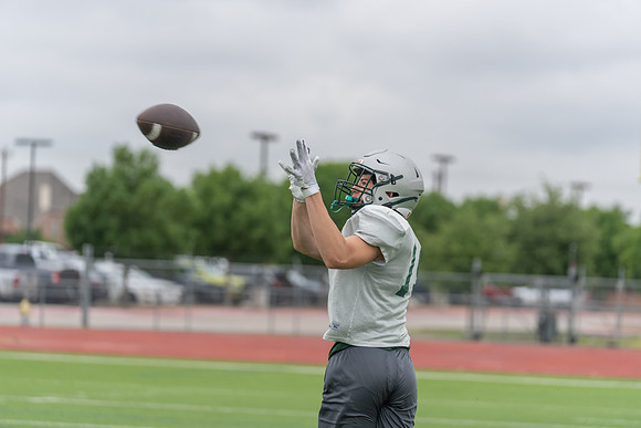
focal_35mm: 161
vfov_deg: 8.5
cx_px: 320
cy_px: 214
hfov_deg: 12.8
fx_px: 2867
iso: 200
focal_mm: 161
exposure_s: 1/1250
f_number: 3.5
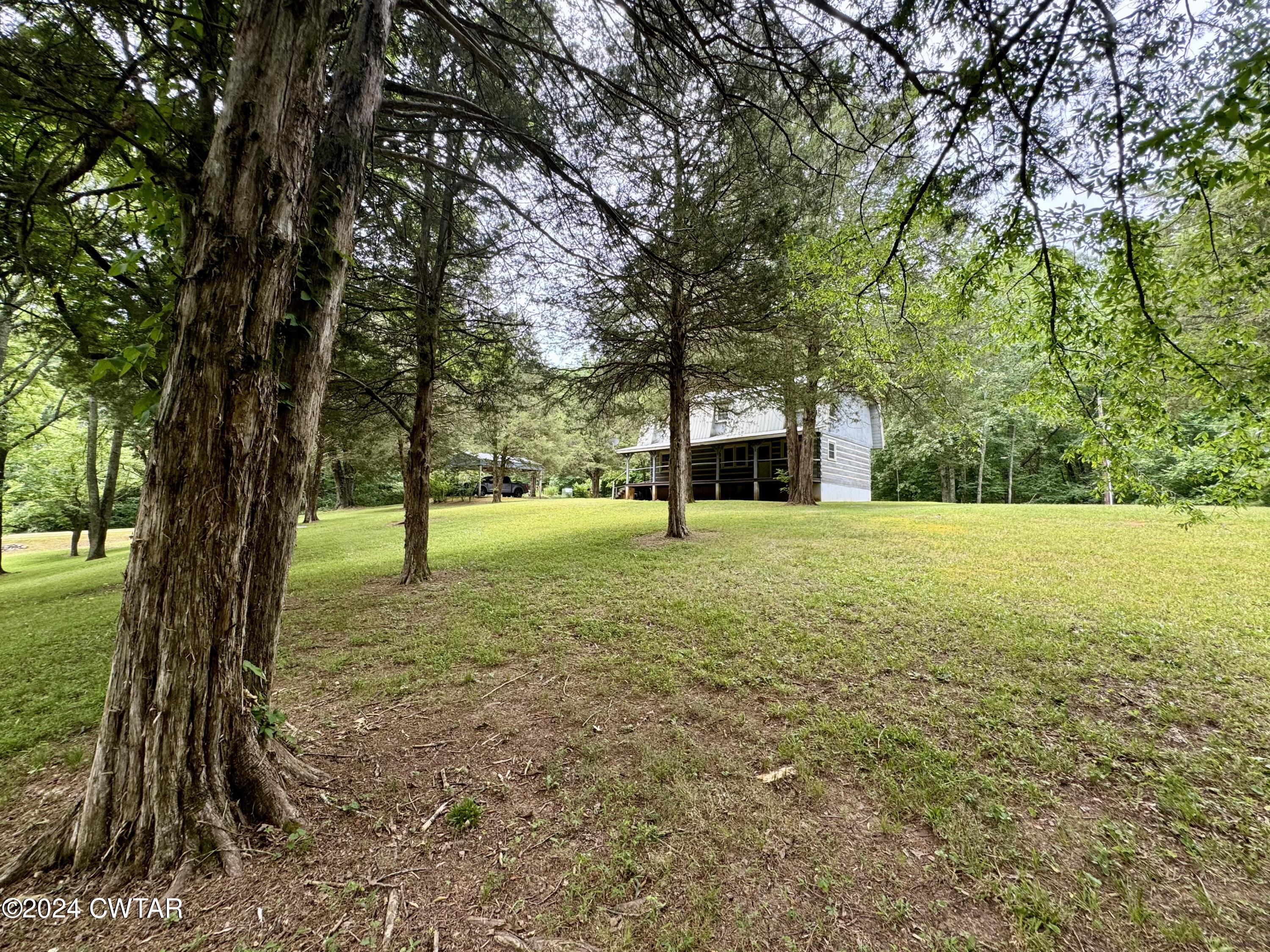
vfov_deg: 85.7
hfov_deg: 102.1
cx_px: 635
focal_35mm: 14
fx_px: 514
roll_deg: -0.7
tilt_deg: +3.4
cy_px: 476
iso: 40
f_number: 2.2
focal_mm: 2.22
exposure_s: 1/127
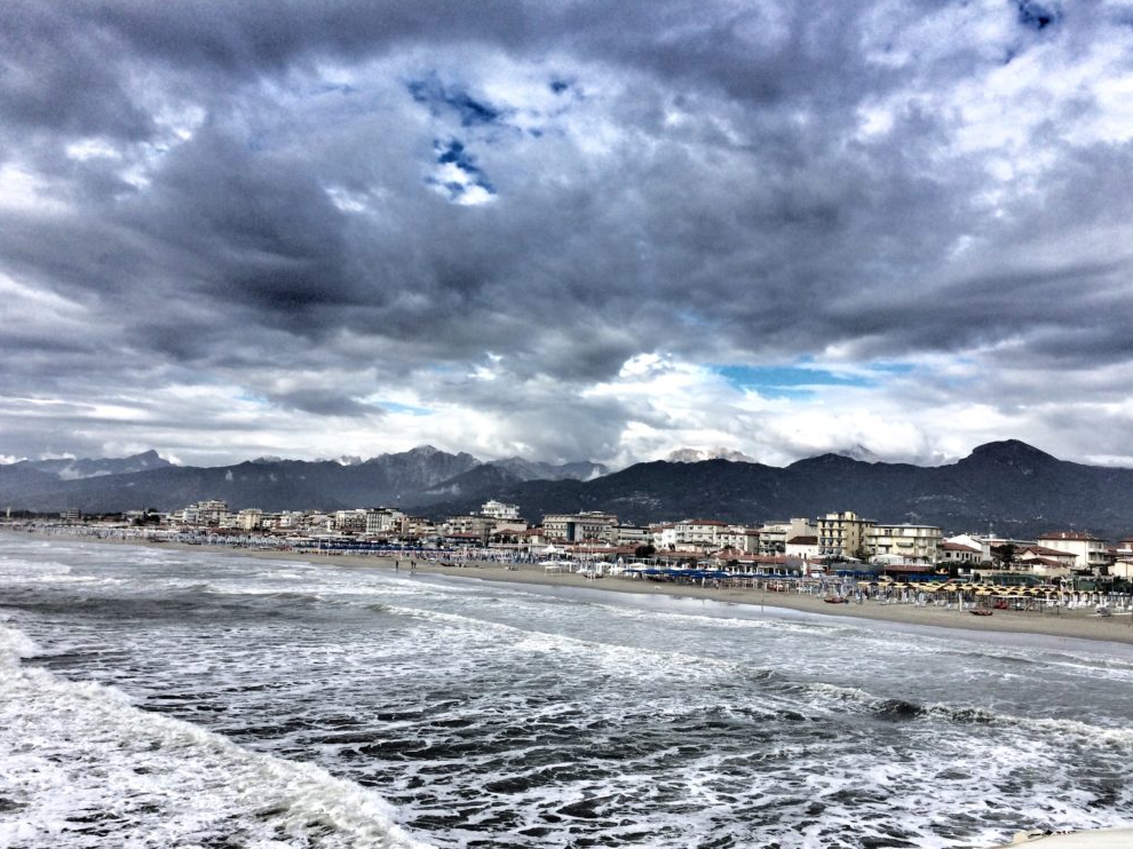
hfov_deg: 60.0
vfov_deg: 46.8
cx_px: 563
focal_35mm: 30
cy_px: 436
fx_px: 982
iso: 32
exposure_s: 1/2160
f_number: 2.2
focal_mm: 4.15
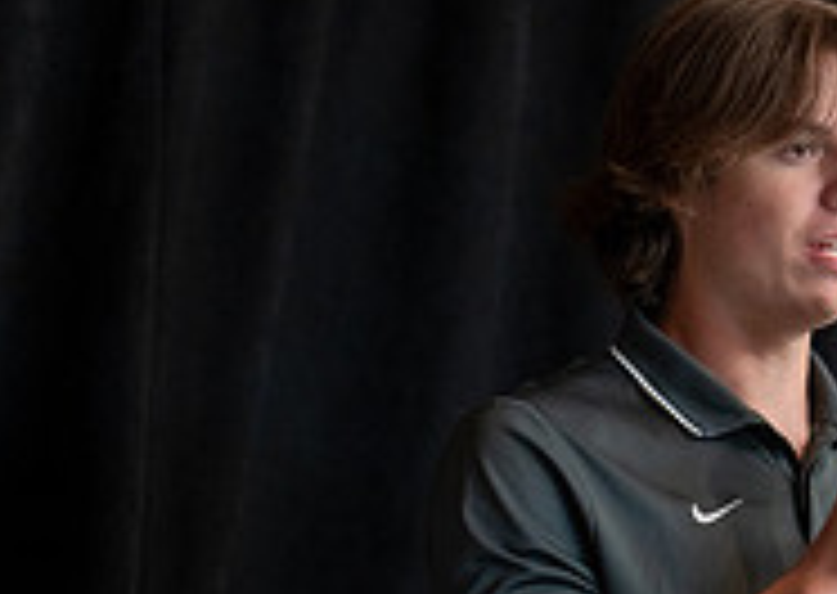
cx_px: 849
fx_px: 4554
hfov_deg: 10.4
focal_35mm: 192
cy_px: 755
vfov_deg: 7.4
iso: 640
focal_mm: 50
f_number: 1.2
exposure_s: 1/320
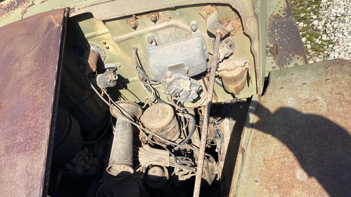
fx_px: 270
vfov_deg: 39.6
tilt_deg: -51.5
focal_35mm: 29
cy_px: 134
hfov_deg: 66.1
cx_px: 174
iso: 32
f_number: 1.8
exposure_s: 1/1866
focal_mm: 4.25
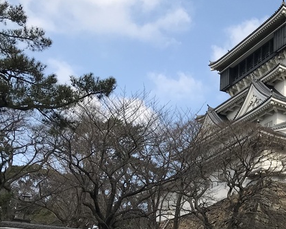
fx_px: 567
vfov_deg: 22.5
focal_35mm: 67
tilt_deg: +14.6
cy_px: 178
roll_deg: -0.3
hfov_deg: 26.3
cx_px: 308
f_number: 1.8
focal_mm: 3.99
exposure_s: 1/1681
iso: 20
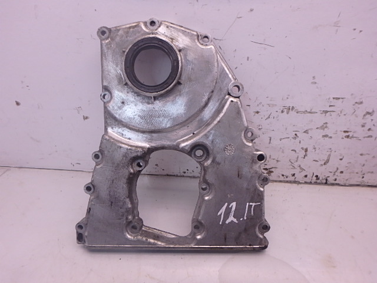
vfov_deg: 63.4
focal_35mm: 21
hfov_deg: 79.0
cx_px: 188
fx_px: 229
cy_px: 142
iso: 200
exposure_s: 1/50
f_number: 3.5
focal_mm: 3.7
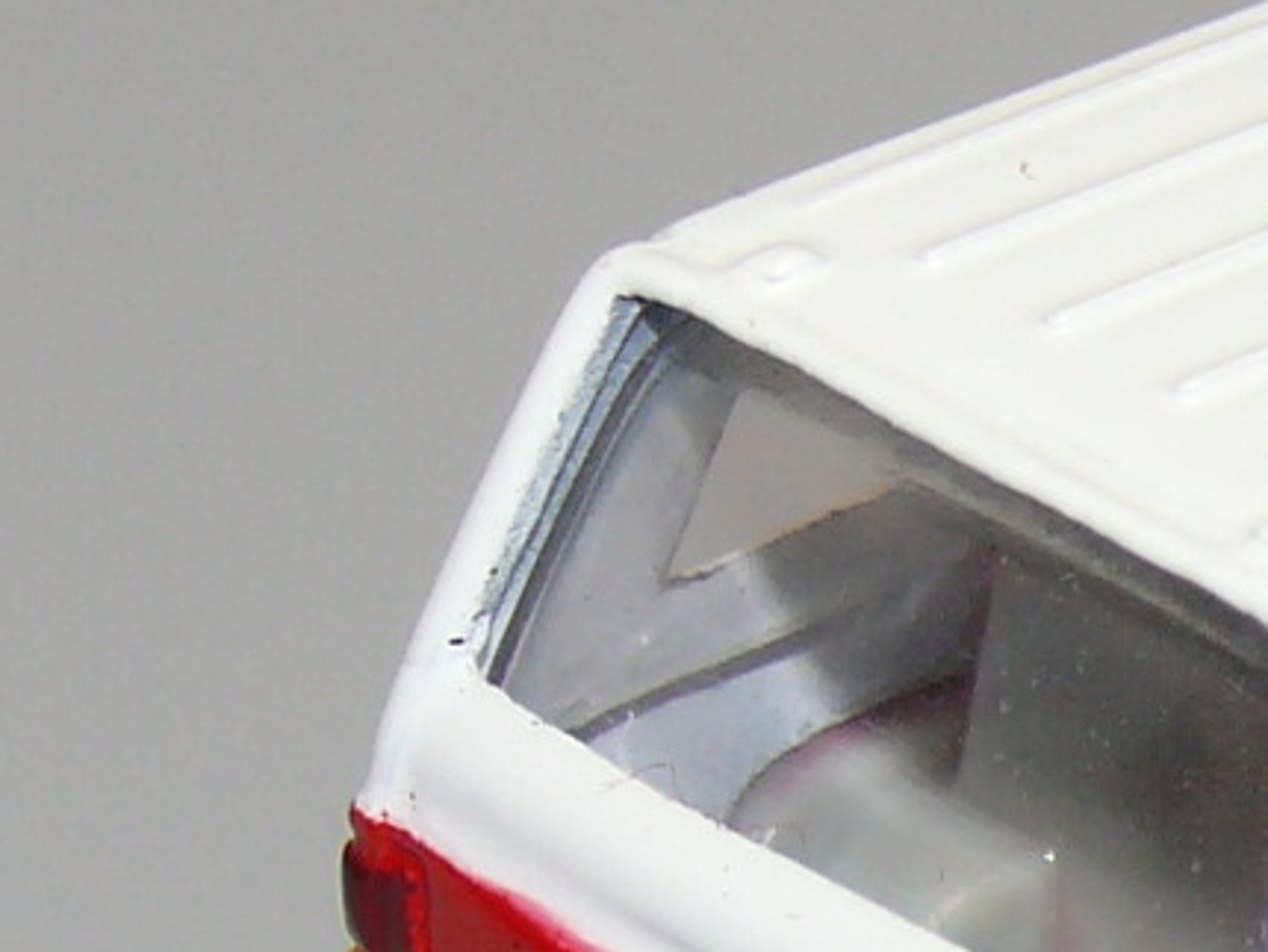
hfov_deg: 5.1
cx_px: 2114
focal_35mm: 383
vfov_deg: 3.9
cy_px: 722
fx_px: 14037
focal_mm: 13.4
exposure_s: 1/30
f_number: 4
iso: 100
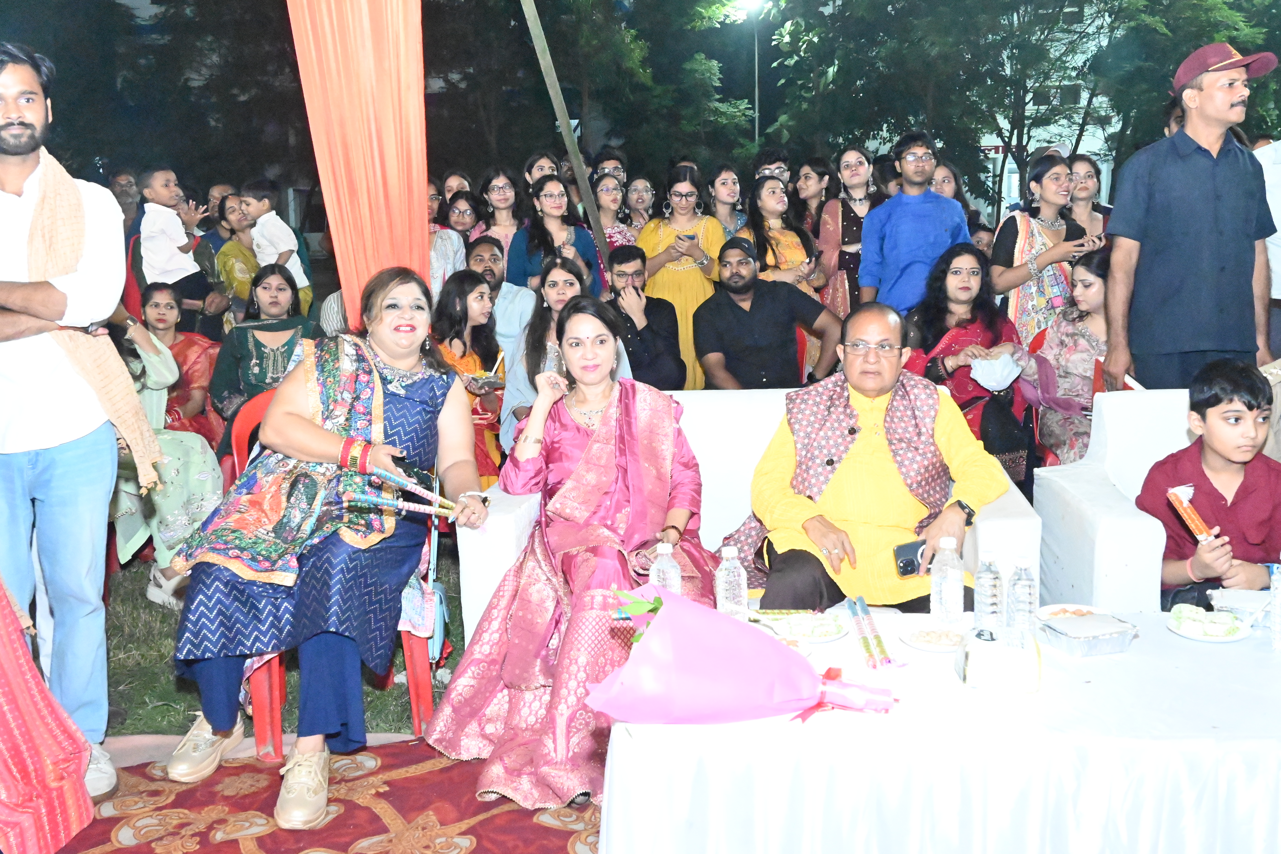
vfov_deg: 38.4
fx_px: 1228
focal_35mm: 34
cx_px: 640
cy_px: 427
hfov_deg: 55.1
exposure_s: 1/125
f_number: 7.1
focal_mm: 23
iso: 25600
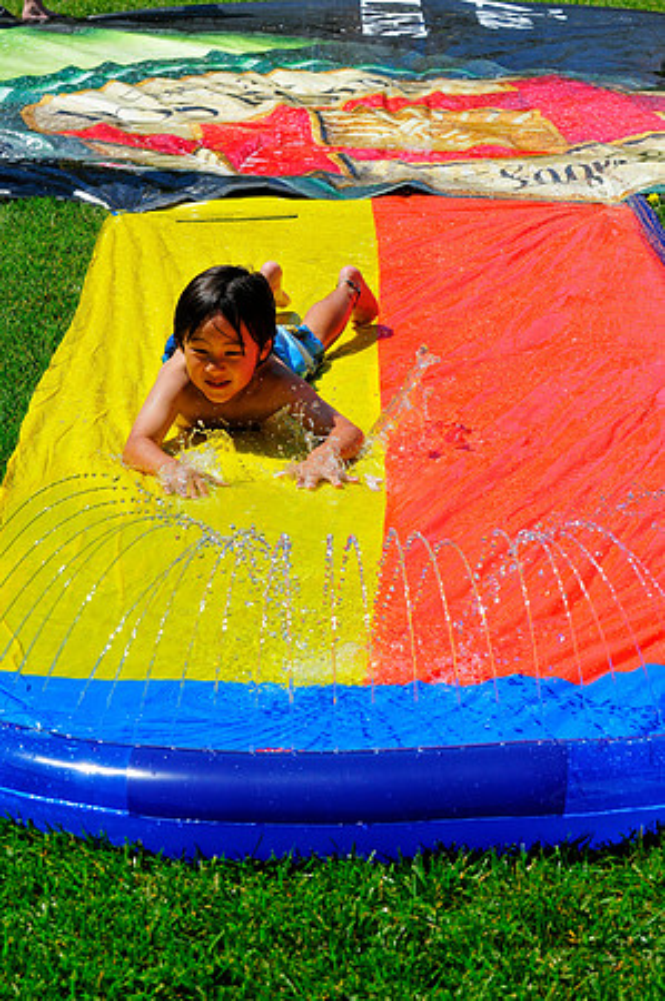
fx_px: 2916
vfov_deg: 19.5
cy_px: 500
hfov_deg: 13.0
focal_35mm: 105
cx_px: 332
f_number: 10
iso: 400
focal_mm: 70
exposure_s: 1/640
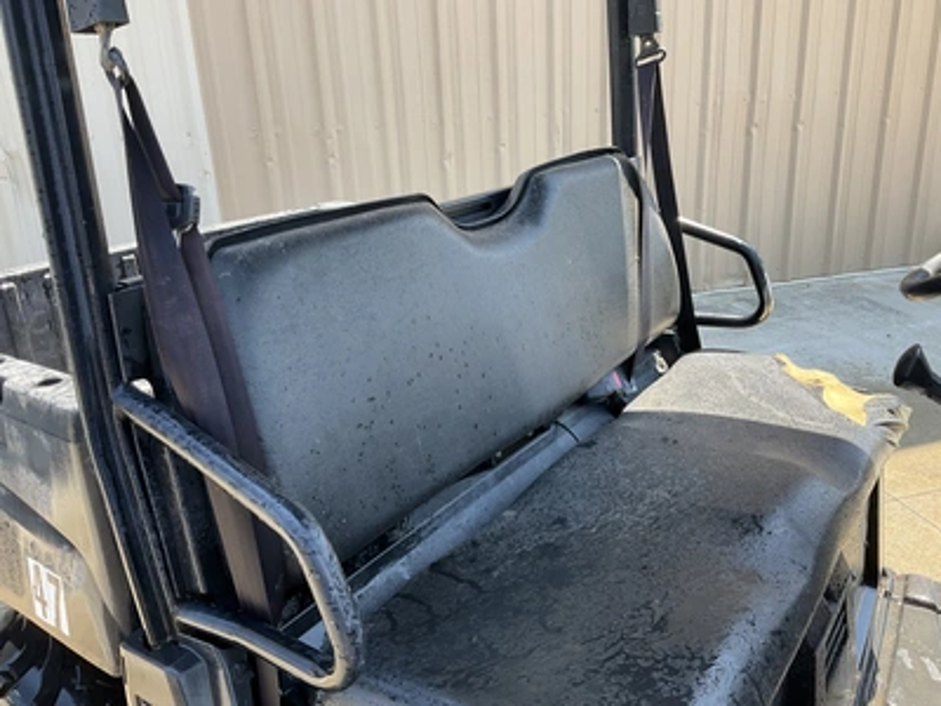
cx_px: 470
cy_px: 353
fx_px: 788
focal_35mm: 29
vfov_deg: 48.2
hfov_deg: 61.7
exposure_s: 1/207
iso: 20
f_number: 1.8
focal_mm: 3
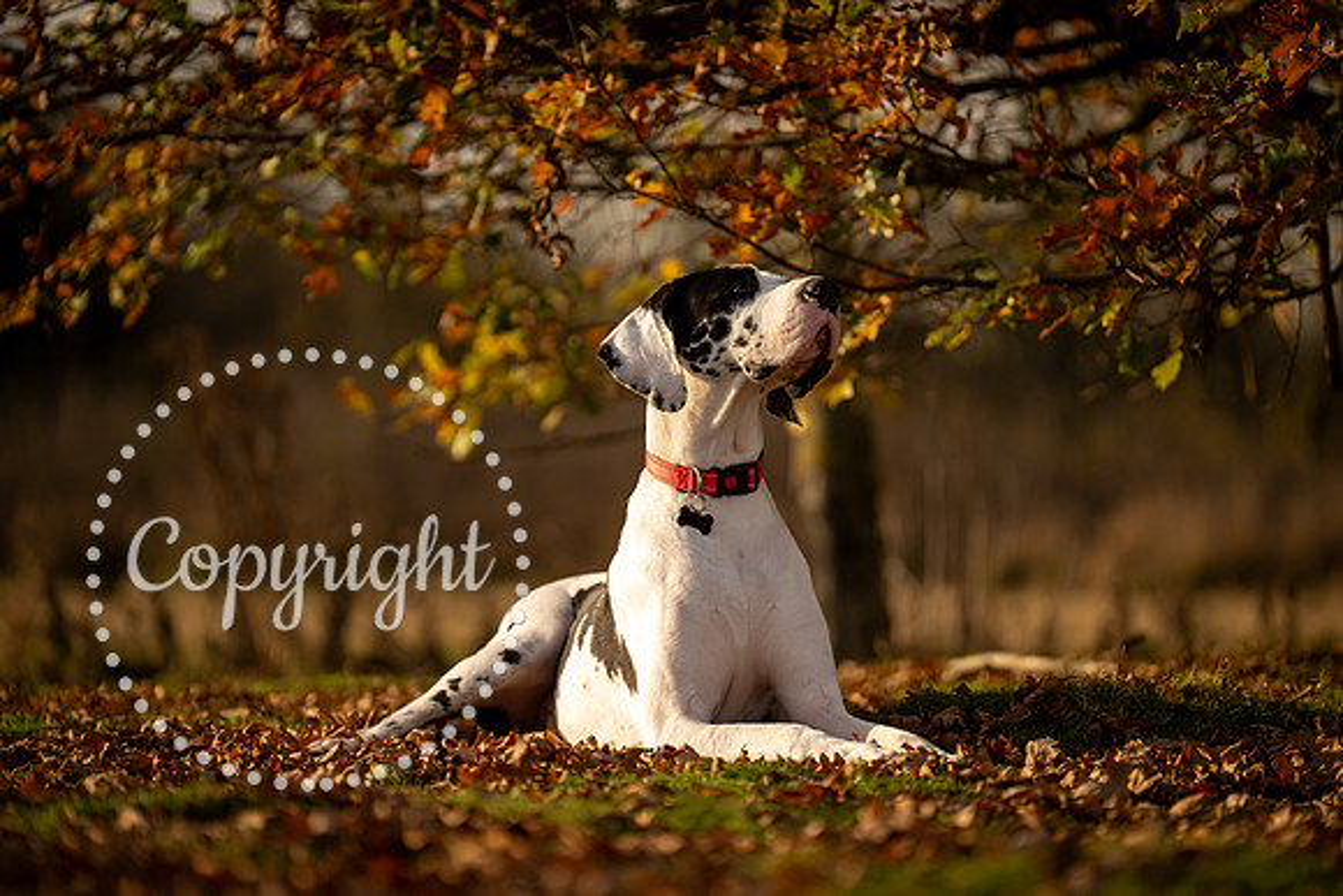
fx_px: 6455
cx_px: 672
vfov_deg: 7.9
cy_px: 448
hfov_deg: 11.9
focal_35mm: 173
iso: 200
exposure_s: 1/3200
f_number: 2.8
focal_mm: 173
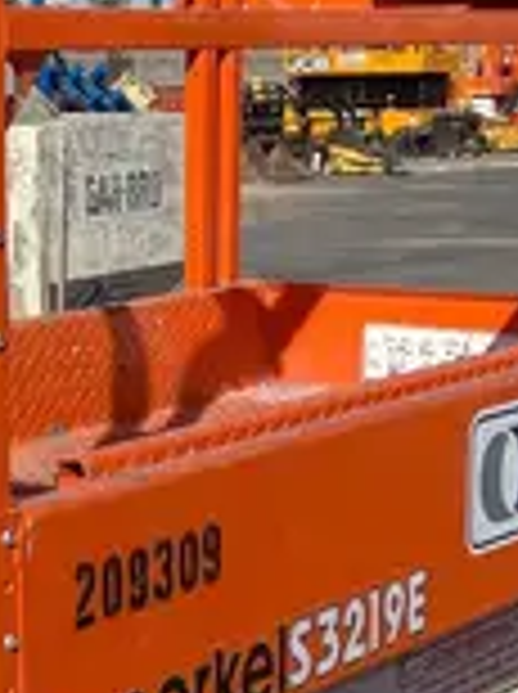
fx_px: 2481
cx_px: 18
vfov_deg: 15.9
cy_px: 466
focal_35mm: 124
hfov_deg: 11.8
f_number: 1.6
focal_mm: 4.2
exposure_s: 1/5051
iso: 32
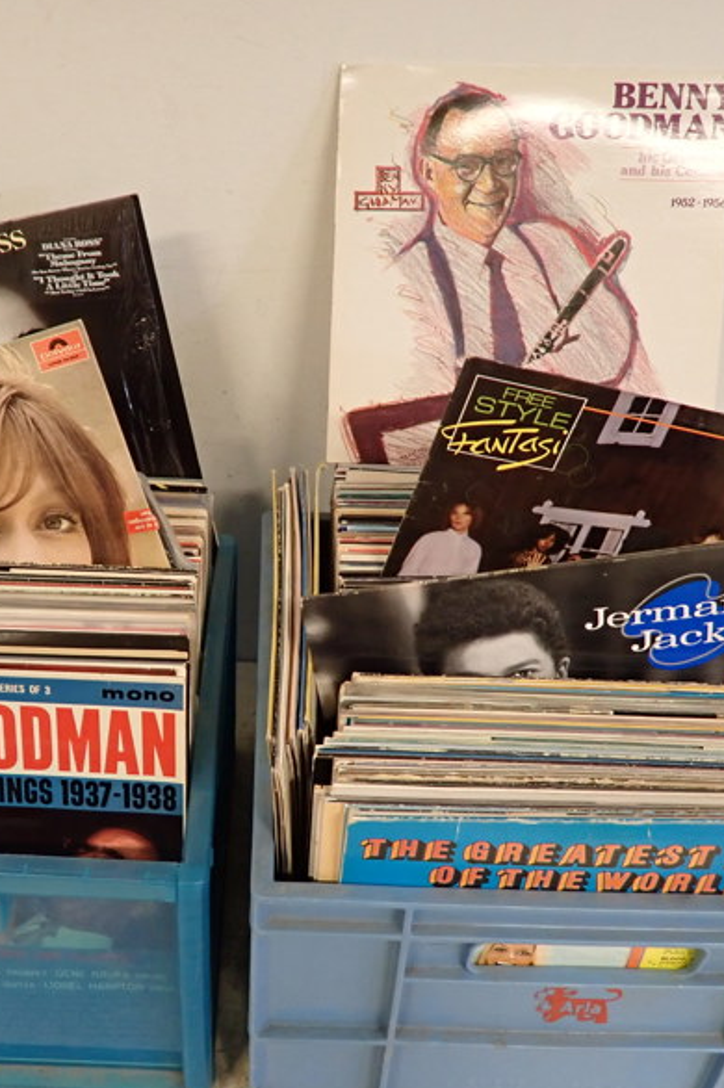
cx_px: 239
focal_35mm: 27
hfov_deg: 47.1
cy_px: 544
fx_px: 815
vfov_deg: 67.4
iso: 400
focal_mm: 3.33
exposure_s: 1/30
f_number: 2
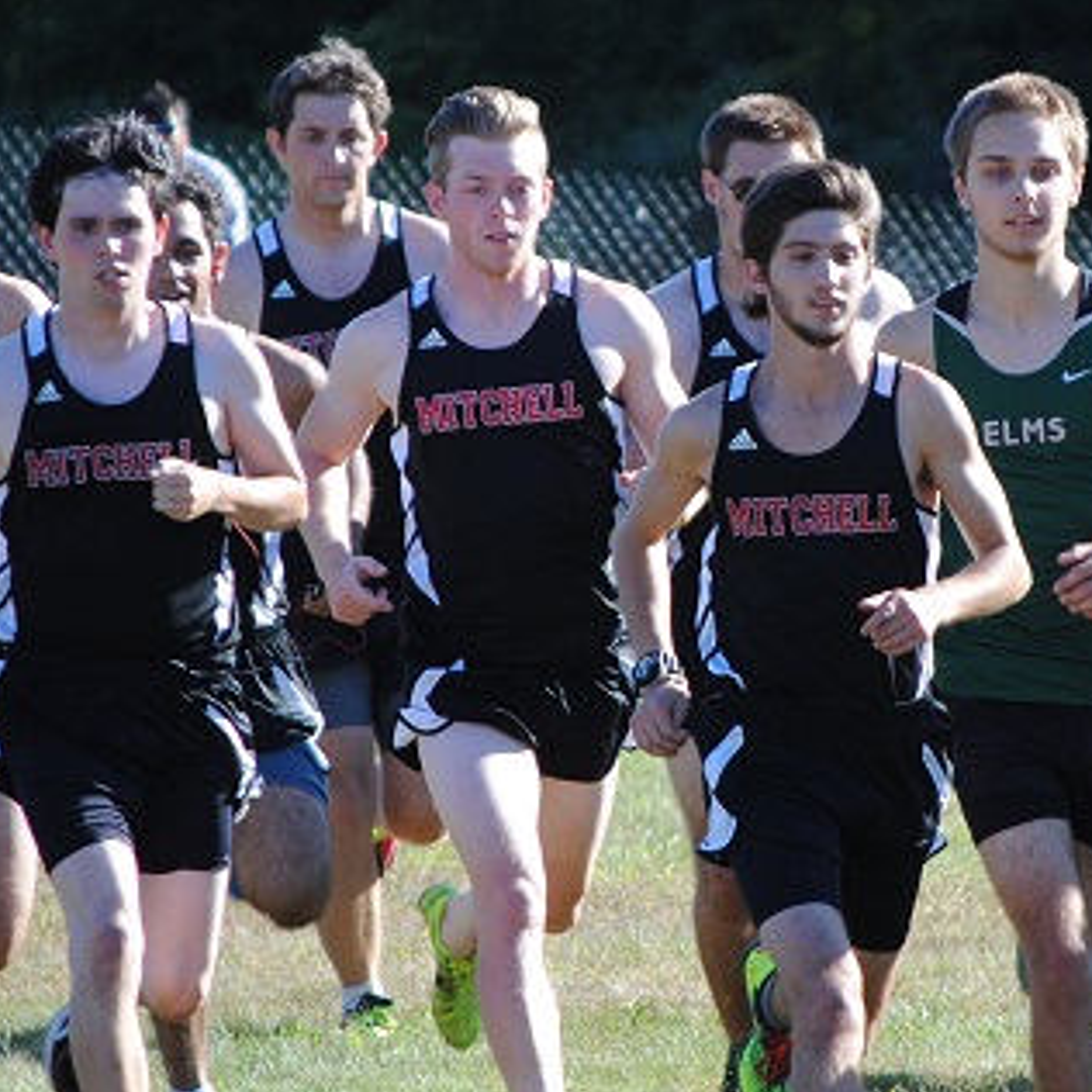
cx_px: 536
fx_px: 10350
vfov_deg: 6.0
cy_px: 548
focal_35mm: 290
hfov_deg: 6.0
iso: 280
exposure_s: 1/500
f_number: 5
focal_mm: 150
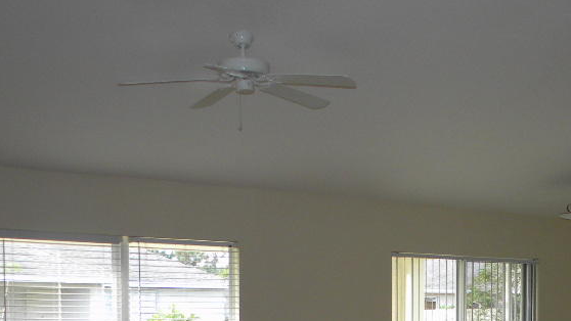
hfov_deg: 36.2
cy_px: 367
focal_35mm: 56
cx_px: 440
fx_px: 848
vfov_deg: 20.3
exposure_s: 1/53.6
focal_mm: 5
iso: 100
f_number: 3.5
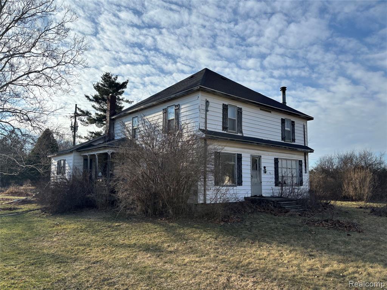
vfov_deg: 53.1
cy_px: 145
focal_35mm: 26
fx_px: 291
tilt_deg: +6.9
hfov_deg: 67.3
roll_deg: -0.8
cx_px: 194
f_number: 1.6
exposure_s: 1/4082
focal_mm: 5.96
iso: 50
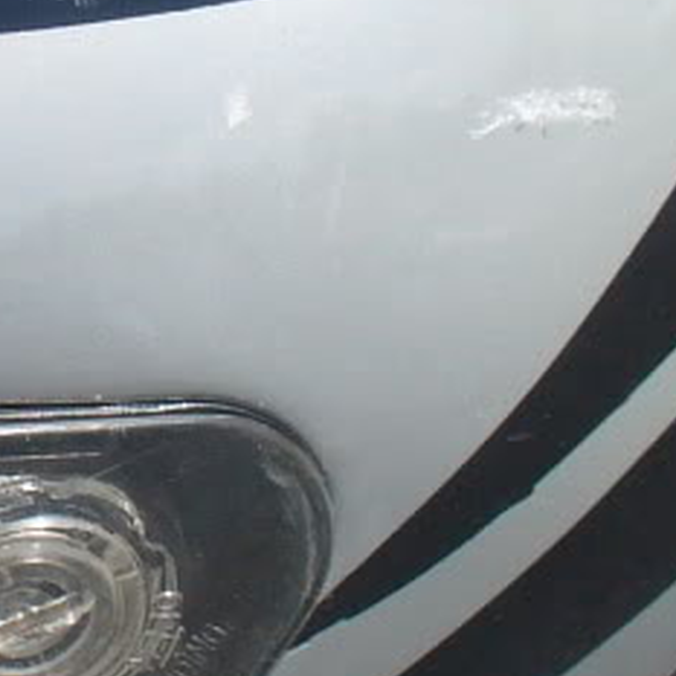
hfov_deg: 9.3
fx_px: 3977
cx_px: -490
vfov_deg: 9.7
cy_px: 325
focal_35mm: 180
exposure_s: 1/250
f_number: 5.6
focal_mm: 6.1
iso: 80
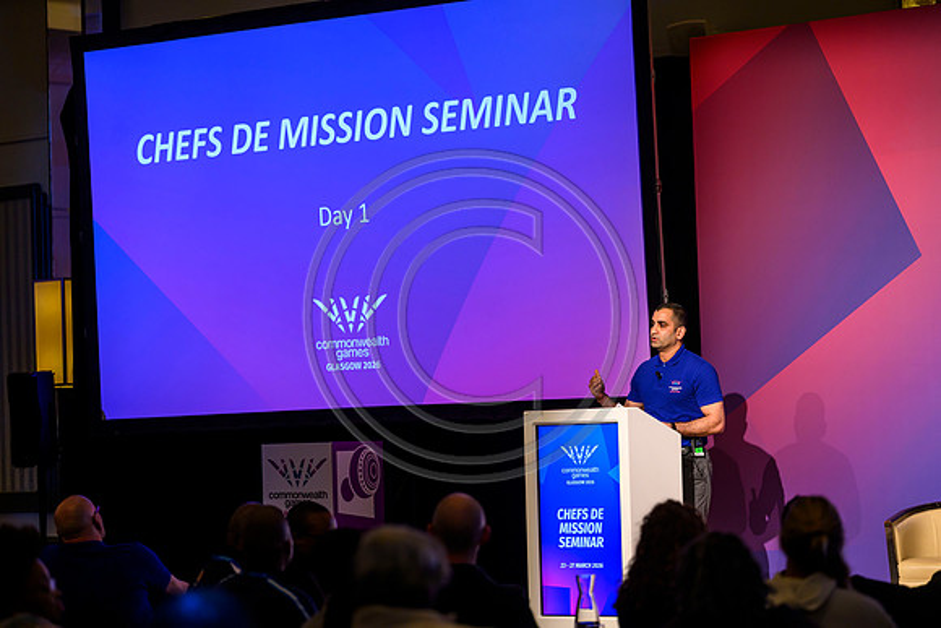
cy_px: 314
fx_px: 3137
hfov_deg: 17.1
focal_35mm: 120
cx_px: 470
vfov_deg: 11.4
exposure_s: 1/400
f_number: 2.8
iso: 1600
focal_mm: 120
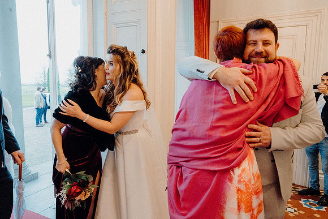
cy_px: 110
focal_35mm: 24
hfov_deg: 73.7
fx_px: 219
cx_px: 164
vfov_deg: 53.2
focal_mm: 24
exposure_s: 1/200
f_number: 3.5
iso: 5000
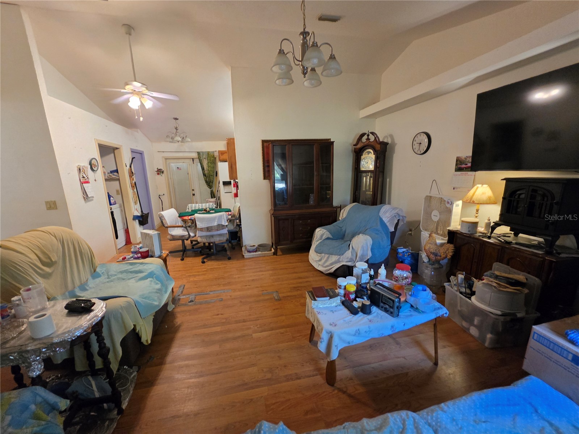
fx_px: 217
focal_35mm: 13
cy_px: 217
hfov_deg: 106.2
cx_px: 290
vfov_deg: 89.9
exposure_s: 1/60
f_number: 1.9
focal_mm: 2.2
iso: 400
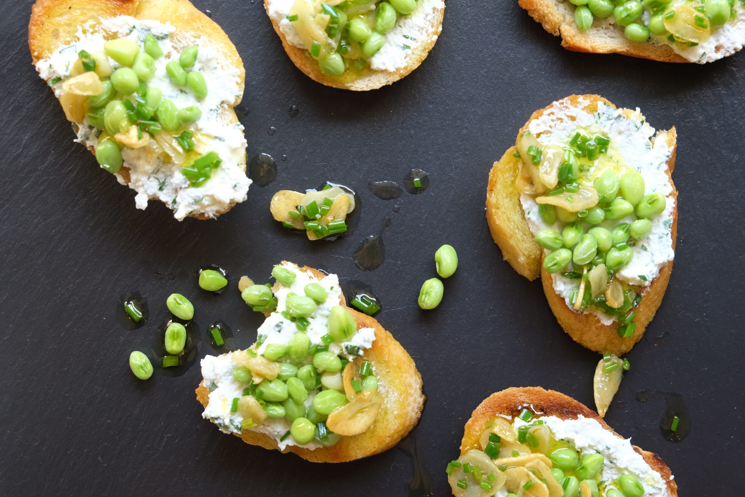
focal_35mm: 43
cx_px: 365
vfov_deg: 31.2
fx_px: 890
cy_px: 252
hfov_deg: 45.4
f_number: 3.6
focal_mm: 27.7
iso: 640
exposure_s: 1/60
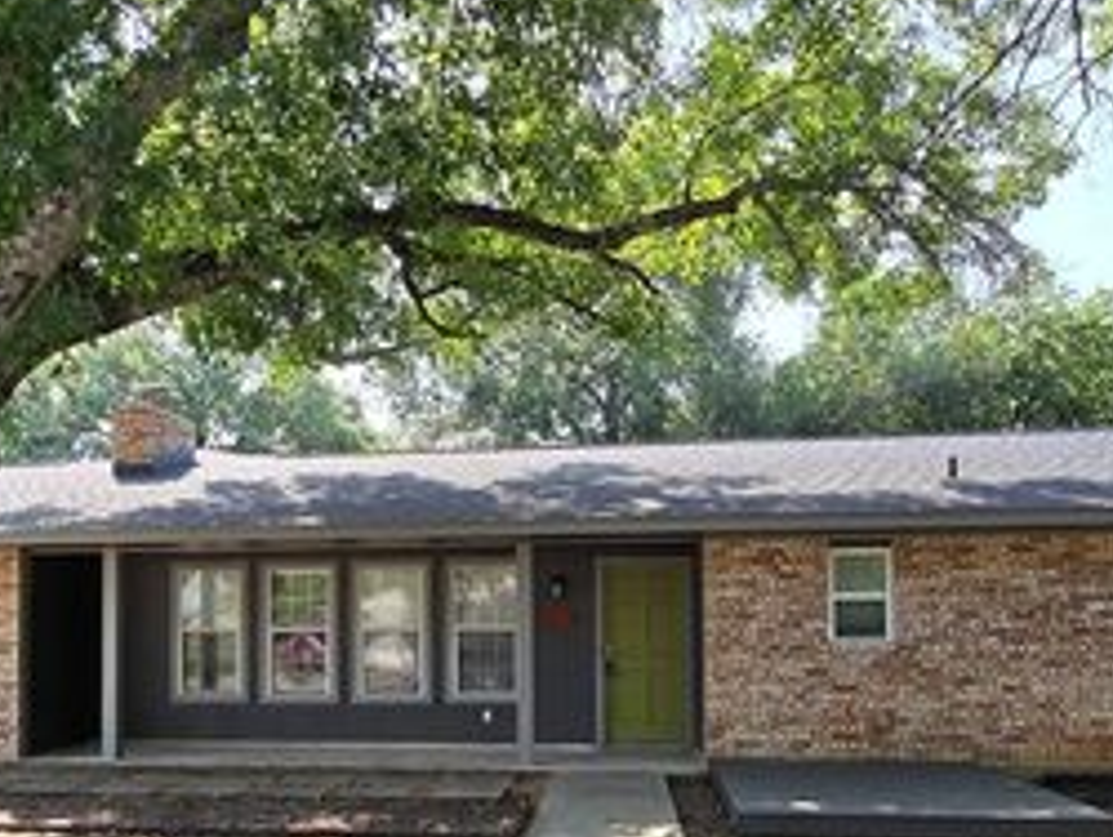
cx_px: 472
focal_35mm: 26
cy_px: 621
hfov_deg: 66.9
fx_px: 837
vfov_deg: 51.1
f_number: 2.2
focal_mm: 2.2
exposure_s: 1/375
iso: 50
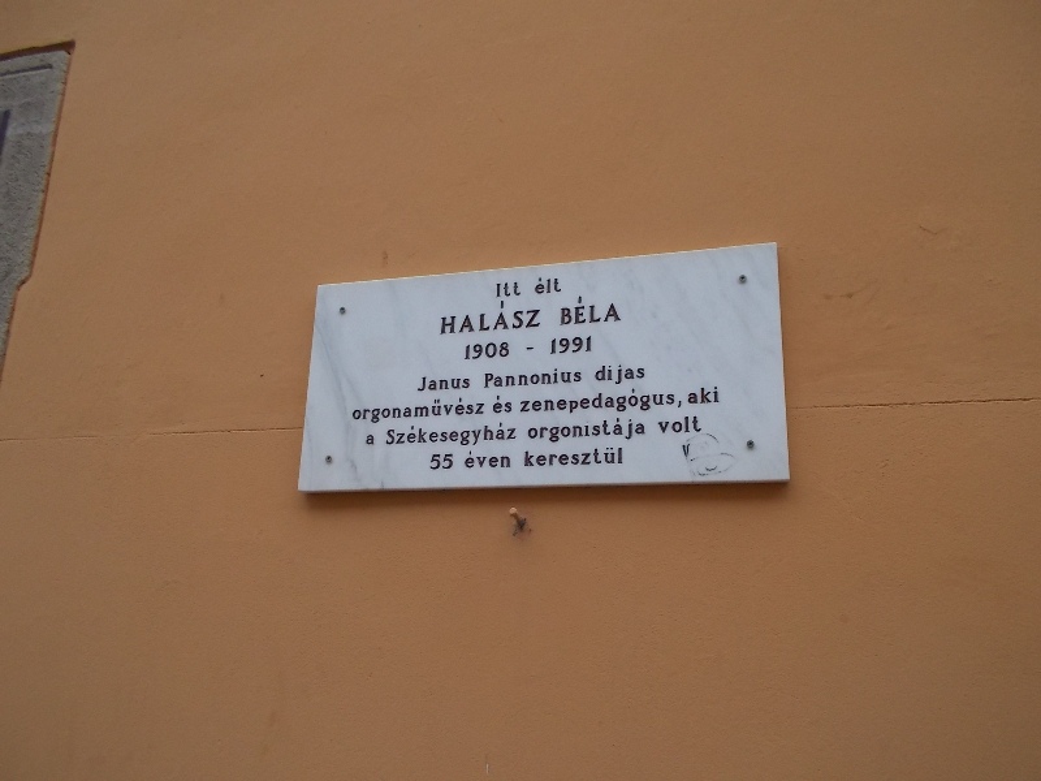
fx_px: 872
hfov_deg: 61.7
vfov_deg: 48.2
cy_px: 390
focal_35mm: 29
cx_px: 520
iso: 160
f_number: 3.3
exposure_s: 1/250
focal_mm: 4.1
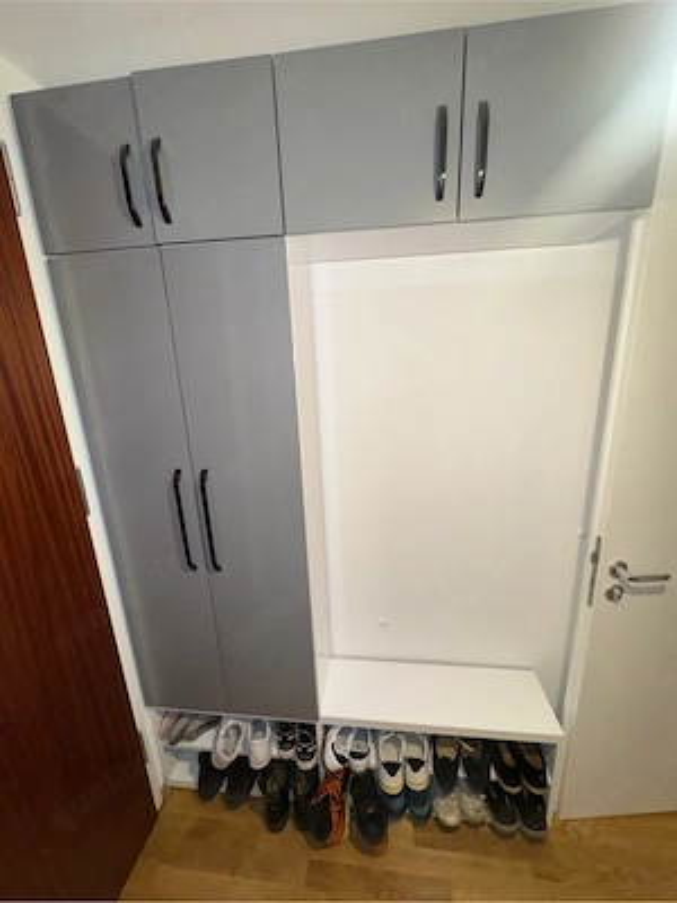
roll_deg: +1.8
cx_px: 338
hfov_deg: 85.7
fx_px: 365
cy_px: 452
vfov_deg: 102.1
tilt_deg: -14.3
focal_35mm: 14
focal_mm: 2.22
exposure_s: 1/100
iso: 160
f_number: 2.2
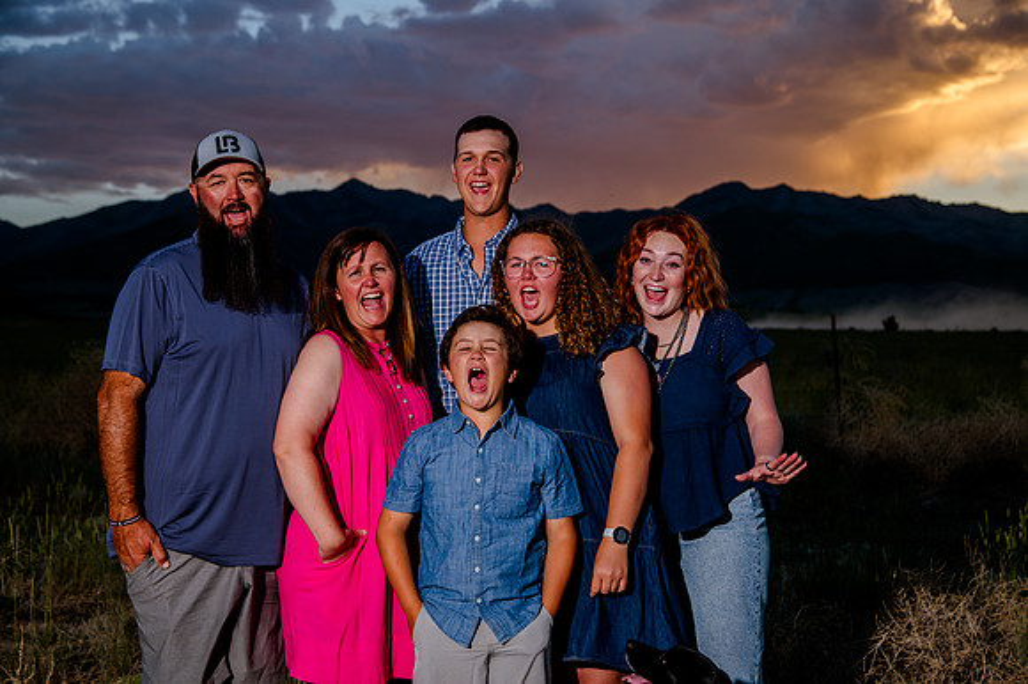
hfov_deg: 31.9
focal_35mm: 63
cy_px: 342
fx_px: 1801
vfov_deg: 21.5
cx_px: 514
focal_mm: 62
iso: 200
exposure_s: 1/250
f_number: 5.6
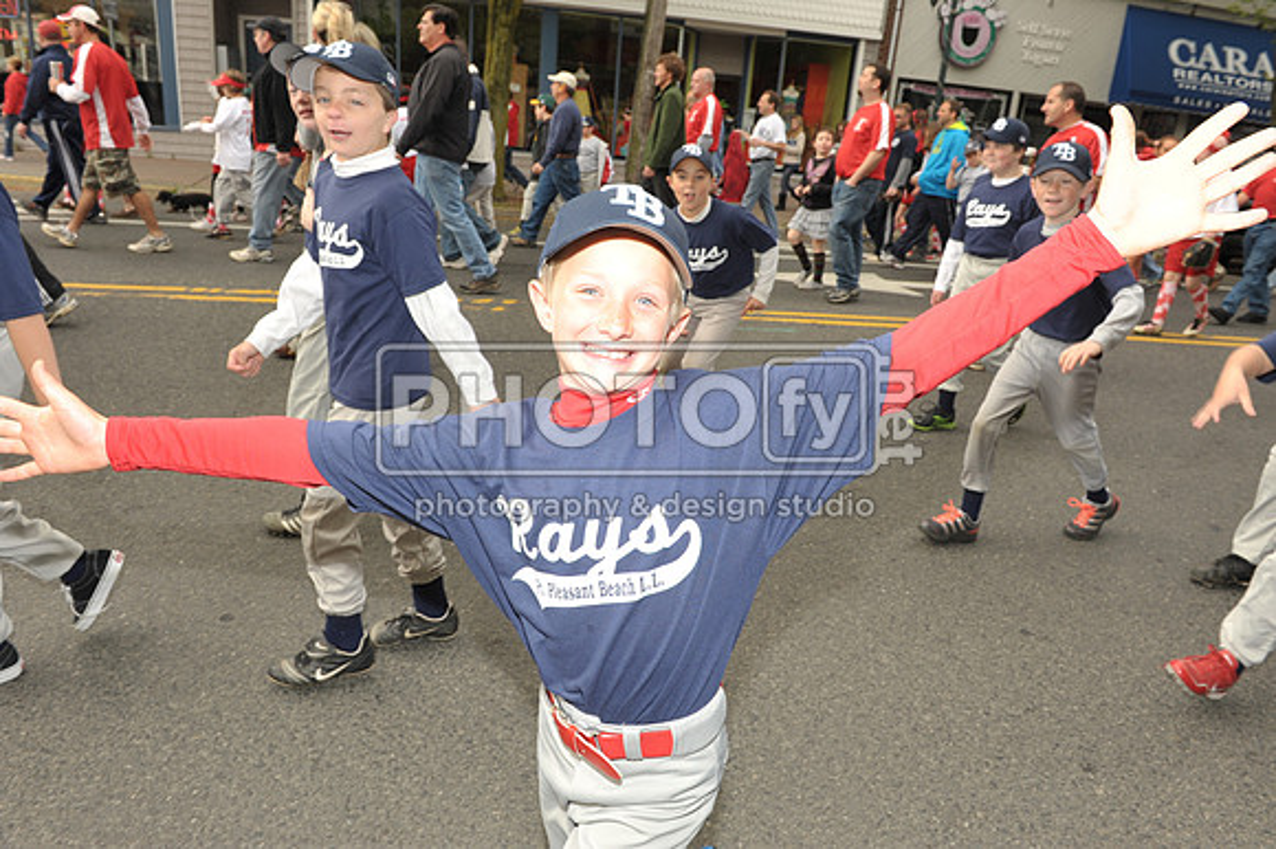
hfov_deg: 73.8
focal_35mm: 24
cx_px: 638
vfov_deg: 53.1
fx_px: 850
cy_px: 424
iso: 400
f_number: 8
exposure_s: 1/250
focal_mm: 24
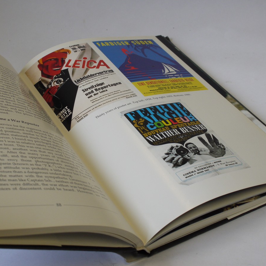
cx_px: 114
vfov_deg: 24.3
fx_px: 617
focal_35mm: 71
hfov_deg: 24.3
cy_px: 133
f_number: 8
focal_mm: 30
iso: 400
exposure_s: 1/100
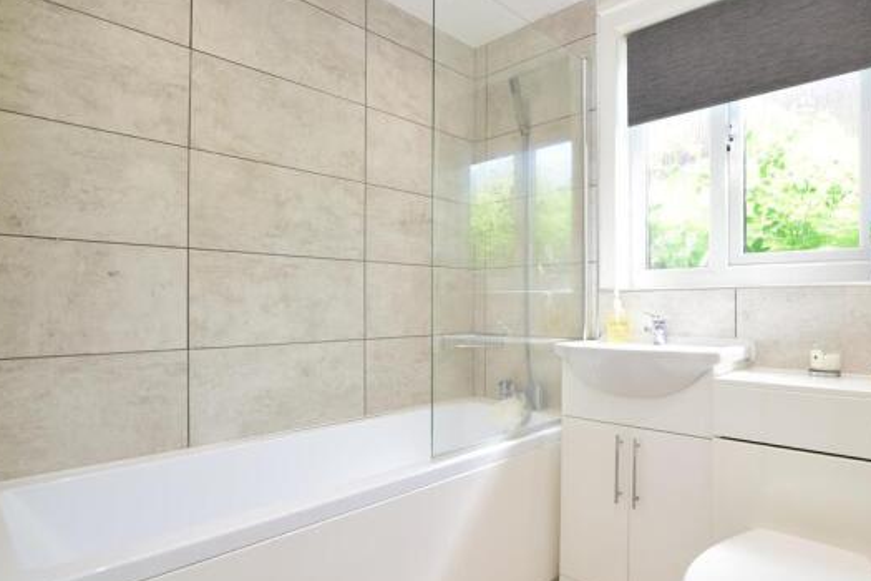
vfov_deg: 60.4
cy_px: 301
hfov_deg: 81.3
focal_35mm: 21
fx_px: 499
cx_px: 521
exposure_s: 1/40
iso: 500
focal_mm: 11
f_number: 6.3
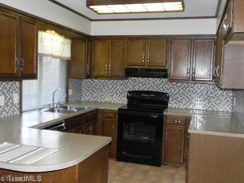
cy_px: 92
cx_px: 122
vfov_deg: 38.7
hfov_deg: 50.1
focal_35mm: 37
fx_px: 261
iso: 200
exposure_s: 1/30
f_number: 3.2
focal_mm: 6.6
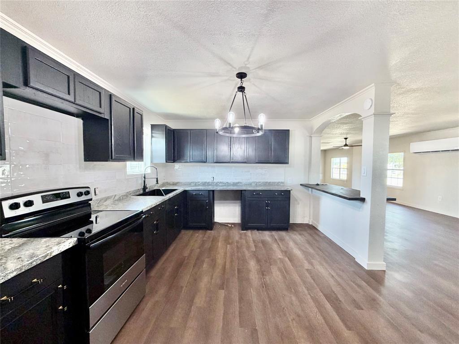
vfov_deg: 85.7
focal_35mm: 14
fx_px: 186
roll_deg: +0.1
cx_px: 230
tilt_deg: -2.6
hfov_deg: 102.1
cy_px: 172
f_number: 2.2
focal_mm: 2.22
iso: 250
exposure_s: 1/120
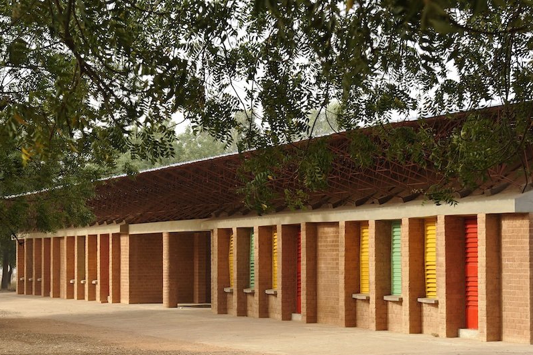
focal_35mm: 88
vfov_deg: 15.5
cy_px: 180
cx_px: 226
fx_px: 1302
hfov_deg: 23.1
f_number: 8
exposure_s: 1/250
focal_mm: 70
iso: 320
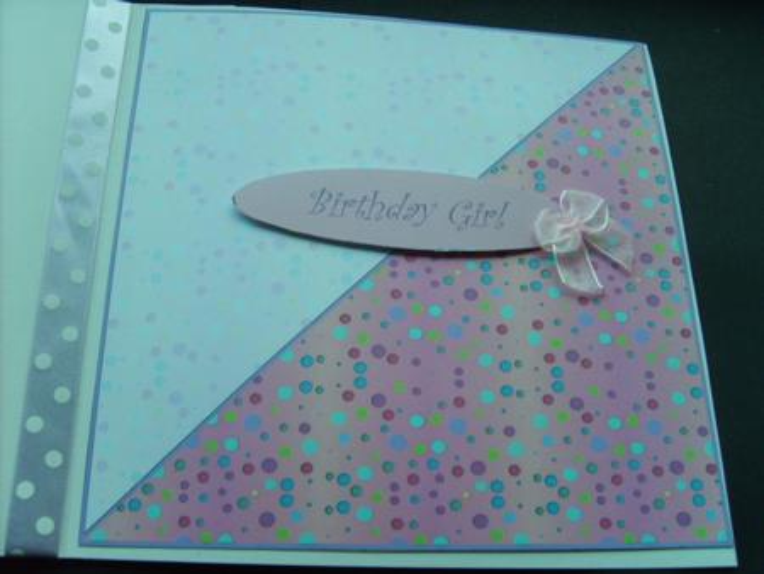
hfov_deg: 52.6
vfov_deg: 40.7
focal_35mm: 35
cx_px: 382
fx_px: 773
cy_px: 287
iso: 80
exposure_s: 1/30
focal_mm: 5.8
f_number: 2.8
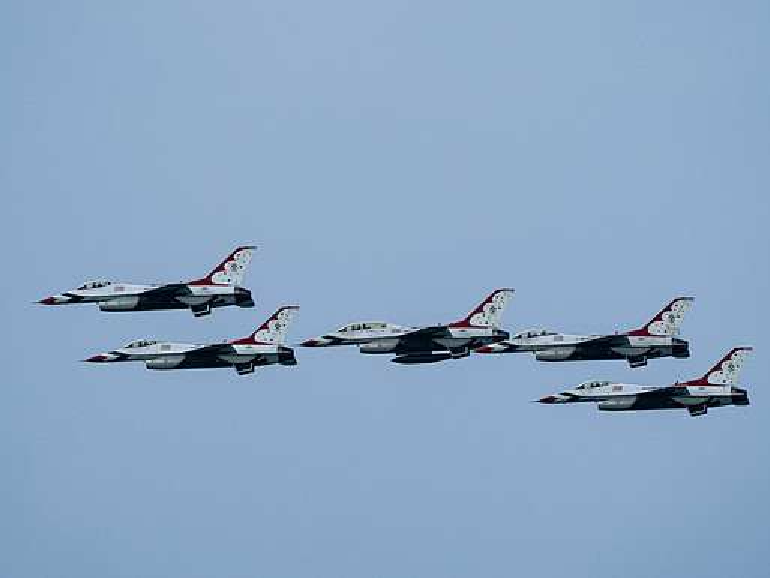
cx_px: 364
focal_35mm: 633
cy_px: 302
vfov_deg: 2.4
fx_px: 14084
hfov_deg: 3.1
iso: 800
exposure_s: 1/1600
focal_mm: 400
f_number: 10
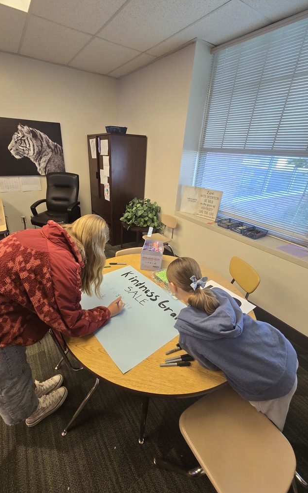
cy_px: 246
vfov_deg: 105.3
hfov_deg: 78.4
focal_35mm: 14
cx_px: 139
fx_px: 188
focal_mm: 2.2
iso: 160
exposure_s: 1/60
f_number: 2.2
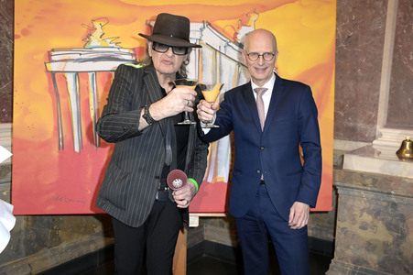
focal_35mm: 35
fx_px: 401
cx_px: 206
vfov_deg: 37.8
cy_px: 138
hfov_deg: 54.5
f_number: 5.6
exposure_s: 1/160
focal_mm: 35
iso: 5000
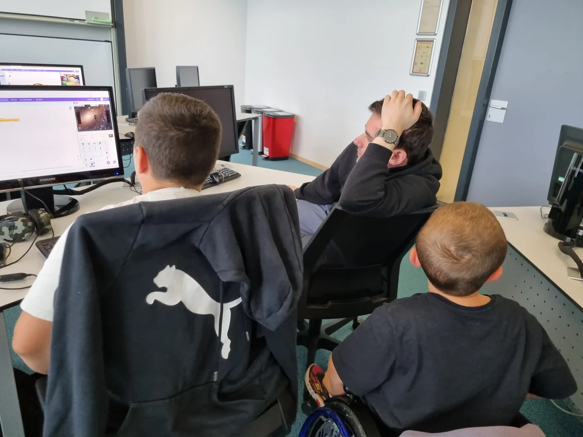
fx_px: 438
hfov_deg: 67.3
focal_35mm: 26
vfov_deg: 53.1
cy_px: 218
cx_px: 292
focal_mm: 5.4
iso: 250
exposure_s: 1/50
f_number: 1.8
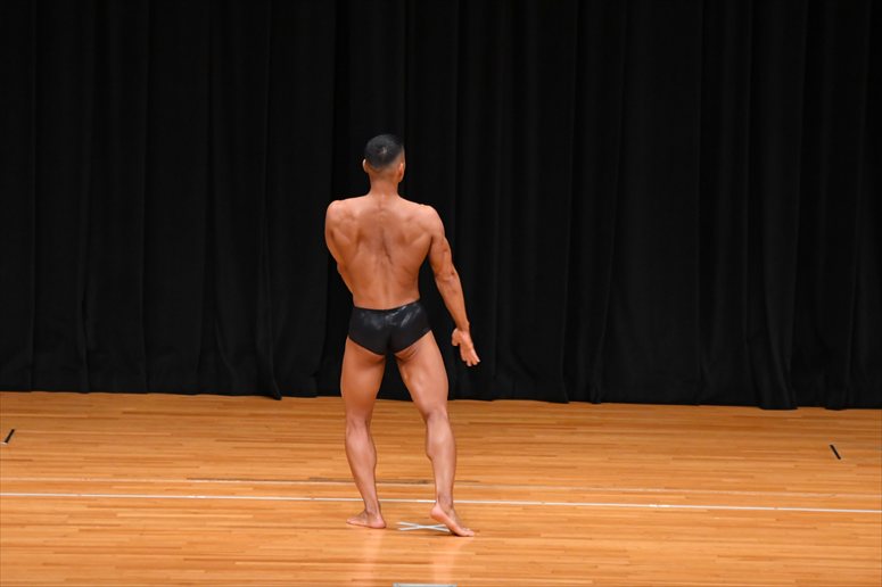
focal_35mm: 217
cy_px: 294
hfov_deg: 9.5
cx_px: 441
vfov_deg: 6.3
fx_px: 5314
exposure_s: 1/400
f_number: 5.6
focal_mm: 145
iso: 3200
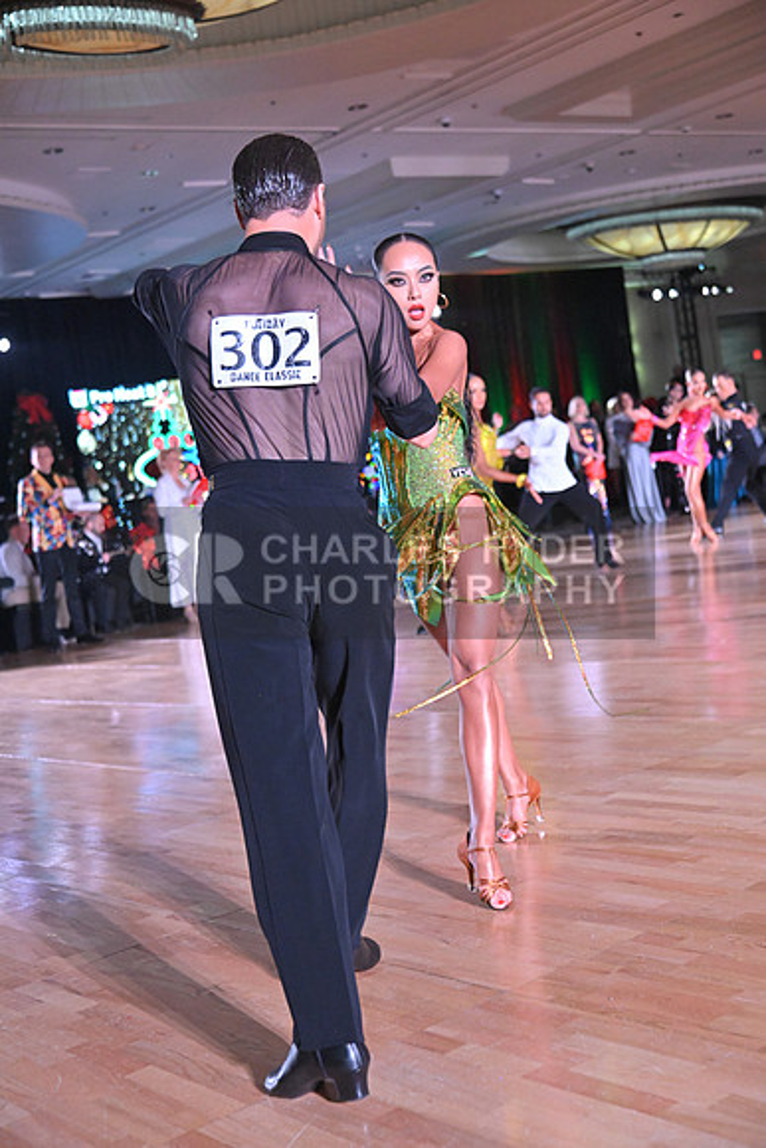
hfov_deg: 28.1
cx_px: 383
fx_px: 1531
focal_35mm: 48
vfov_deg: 41.1
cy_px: 574
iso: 5000
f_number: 4
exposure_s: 1/400
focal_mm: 48
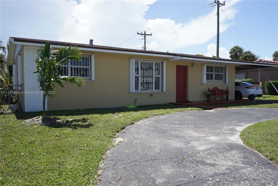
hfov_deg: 65.5
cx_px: 139
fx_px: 216
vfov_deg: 46.4
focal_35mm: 28
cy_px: 93
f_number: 6.3
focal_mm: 28
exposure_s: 1/3200
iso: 1000
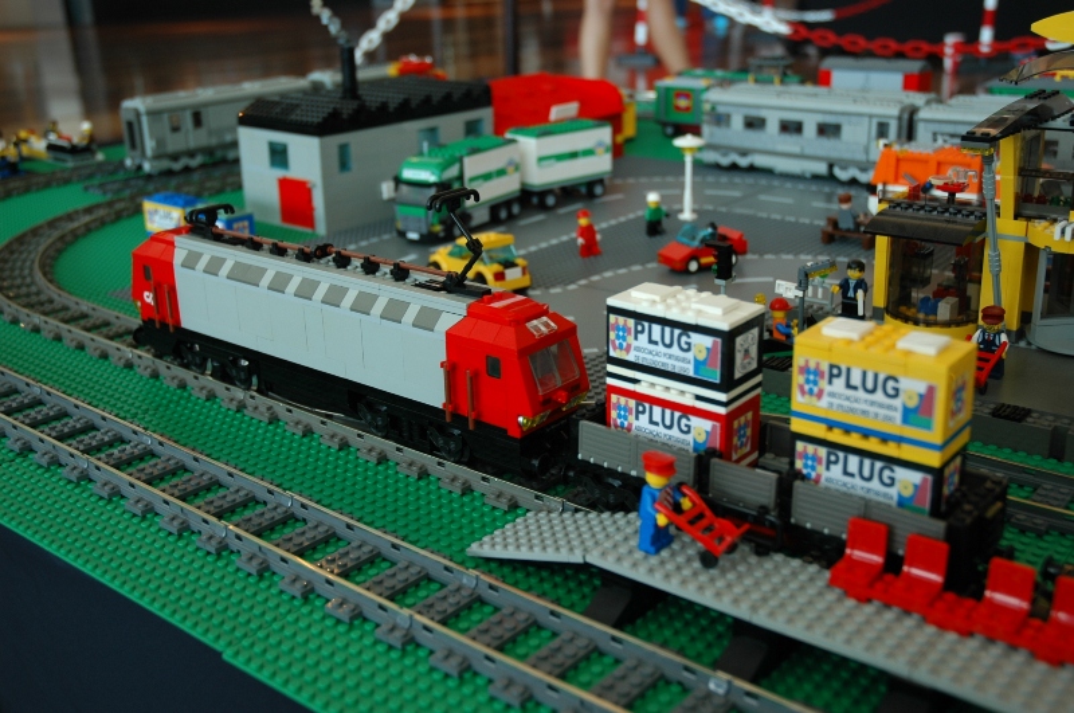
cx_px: 537
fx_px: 1207
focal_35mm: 40
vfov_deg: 32.9
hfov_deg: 48.0
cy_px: 356
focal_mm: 27
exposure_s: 1/25
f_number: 3.8
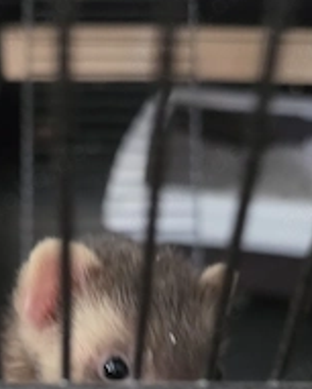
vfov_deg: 36.4
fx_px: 542
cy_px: 369
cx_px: 71
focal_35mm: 47
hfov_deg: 31.4
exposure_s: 1/25.1
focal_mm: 6.5
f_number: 1.4
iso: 1000
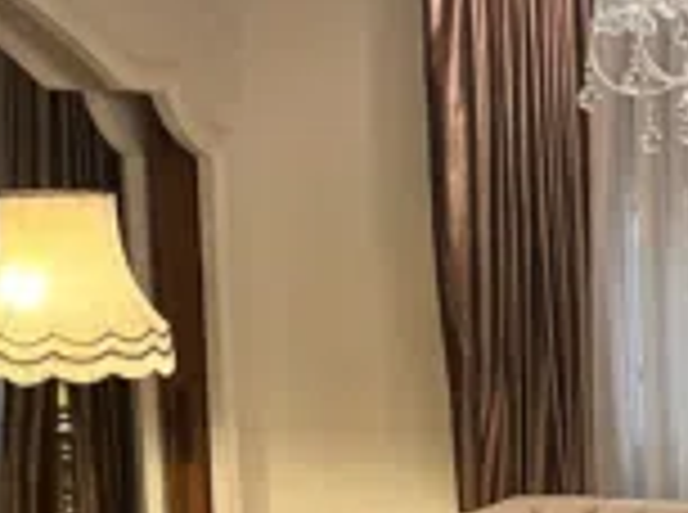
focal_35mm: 109
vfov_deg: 13.4
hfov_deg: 17.5
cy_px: 500
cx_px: 737
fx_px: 2161
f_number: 1.6
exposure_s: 1/50
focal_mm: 5.1
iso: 100
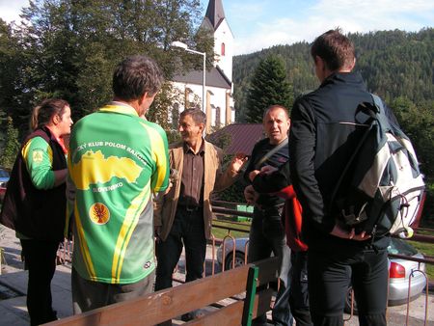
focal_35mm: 36
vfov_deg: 39.7
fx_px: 452
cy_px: 163
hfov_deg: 51.3
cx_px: 217
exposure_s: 1/320
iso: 50
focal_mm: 6
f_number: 3.2
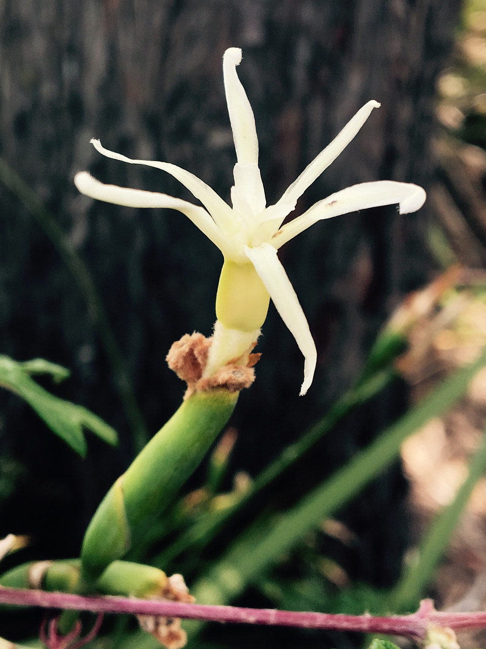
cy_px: 352
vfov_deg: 51.3
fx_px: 674
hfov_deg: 39.6
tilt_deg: -35.1
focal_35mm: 36
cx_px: 247
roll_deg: -2.4
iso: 25
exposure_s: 1/159
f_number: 2.2
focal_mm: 4.15
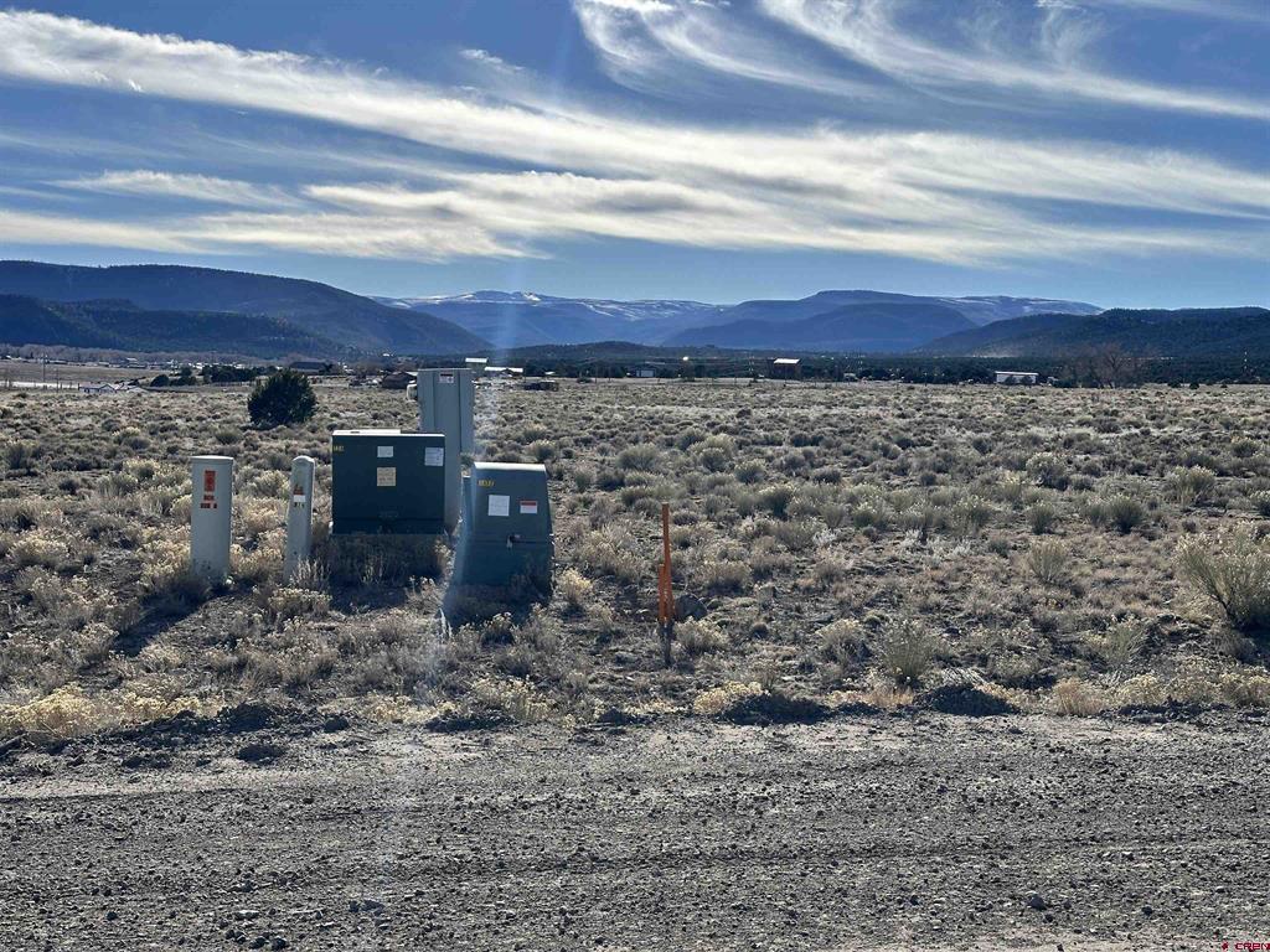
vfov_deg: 30.3
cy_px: 476
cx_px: 635
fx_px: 1761
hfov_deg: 39.7
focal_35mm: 48
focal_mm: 6.86
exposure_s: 1/8197
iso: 64
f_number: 1.78
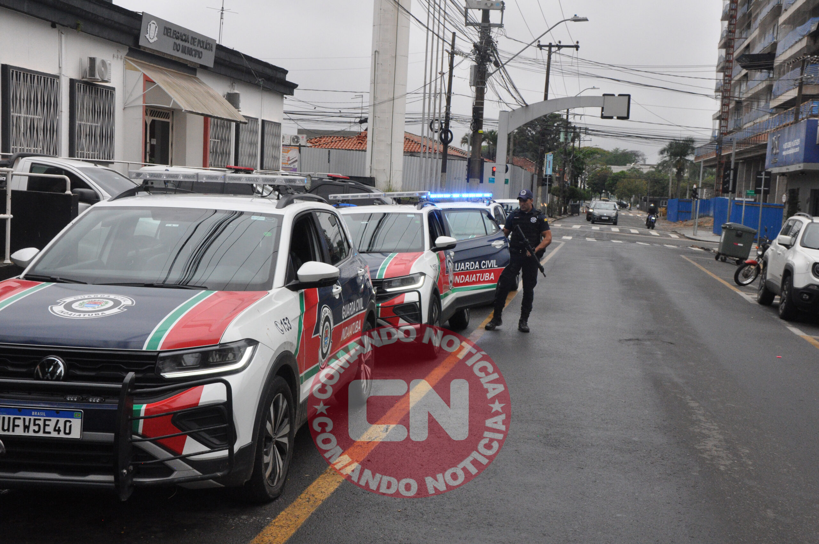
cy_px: 272
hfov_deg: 41.2
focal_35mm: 48
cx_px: 410
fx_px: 1091
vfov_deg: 28.0
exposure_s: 1/500
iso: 1600
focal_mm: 32
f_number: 11
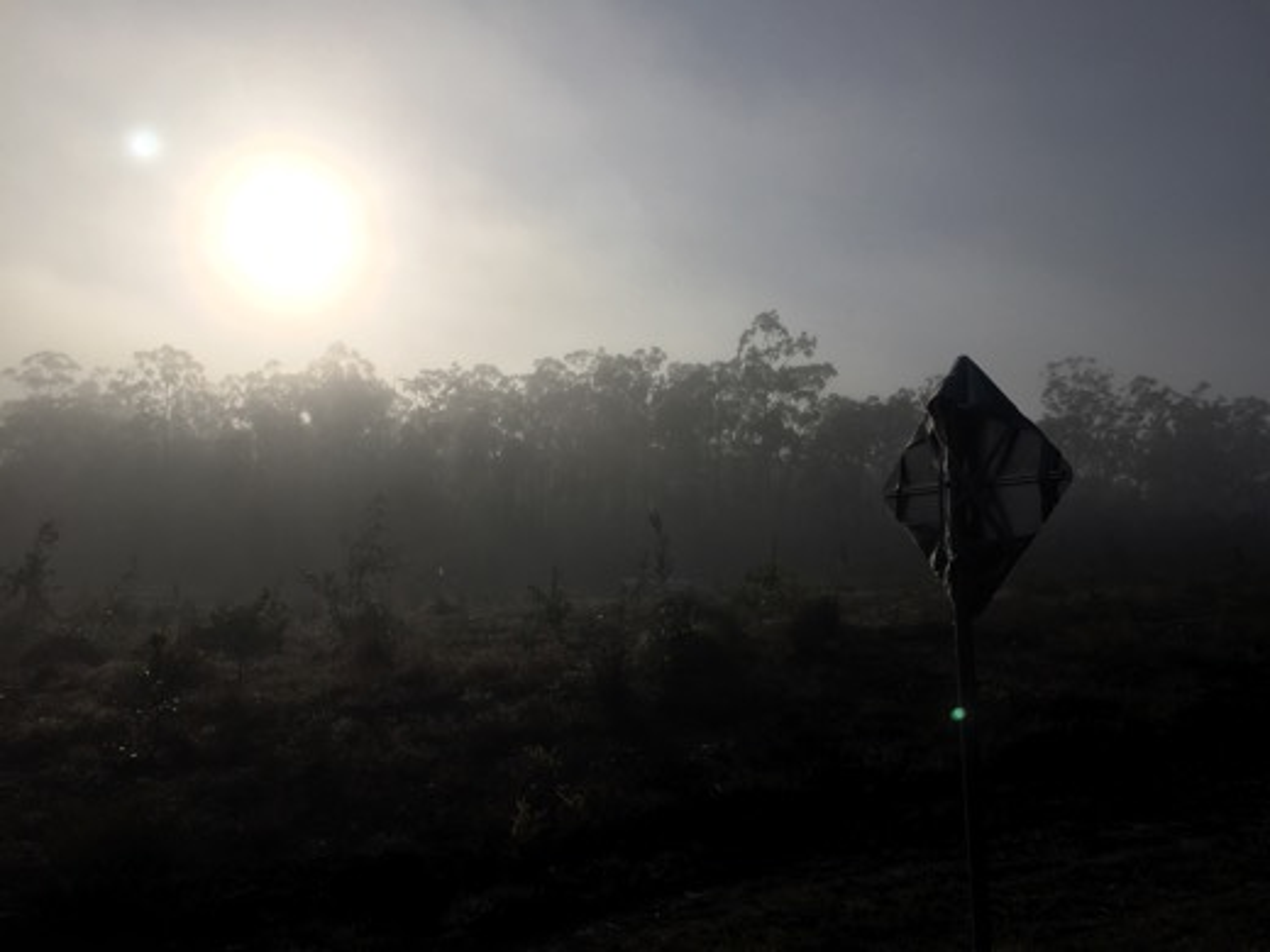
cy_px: 476
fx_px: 1064
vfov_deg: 48.2
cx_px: 635
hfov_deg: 61.7
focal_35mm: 29
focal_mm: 4.15
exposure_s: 1/20000
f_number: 2.2
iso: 32
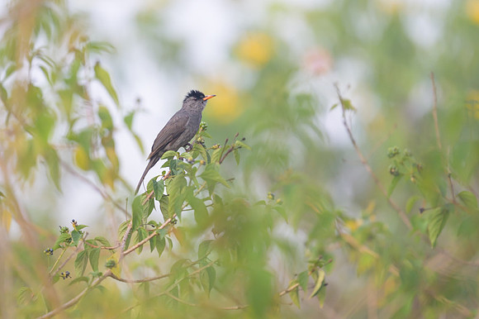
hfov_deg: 2.9
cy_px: 121
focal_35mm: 718
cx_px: 194
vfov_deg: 1.9
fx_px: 9546
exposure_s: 1/2500
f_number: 4
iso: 1250
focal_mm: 560
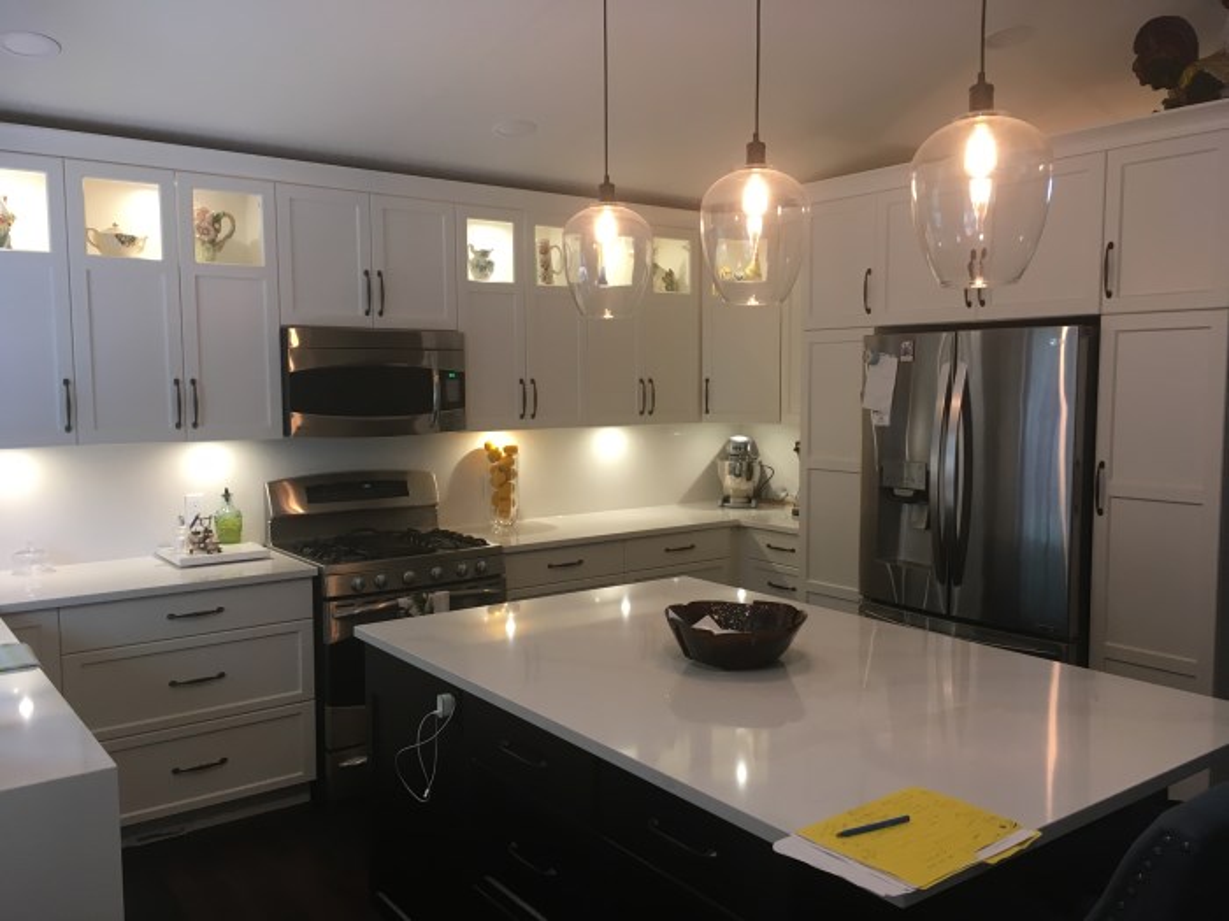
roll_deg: +0.3
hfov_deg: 61.7
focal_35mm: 29
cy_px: 460
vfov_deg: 48.2
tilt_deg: -4.1
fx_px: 1030
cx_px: 614
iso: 64
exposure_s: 1/30
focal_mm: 4.15
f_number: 2.2
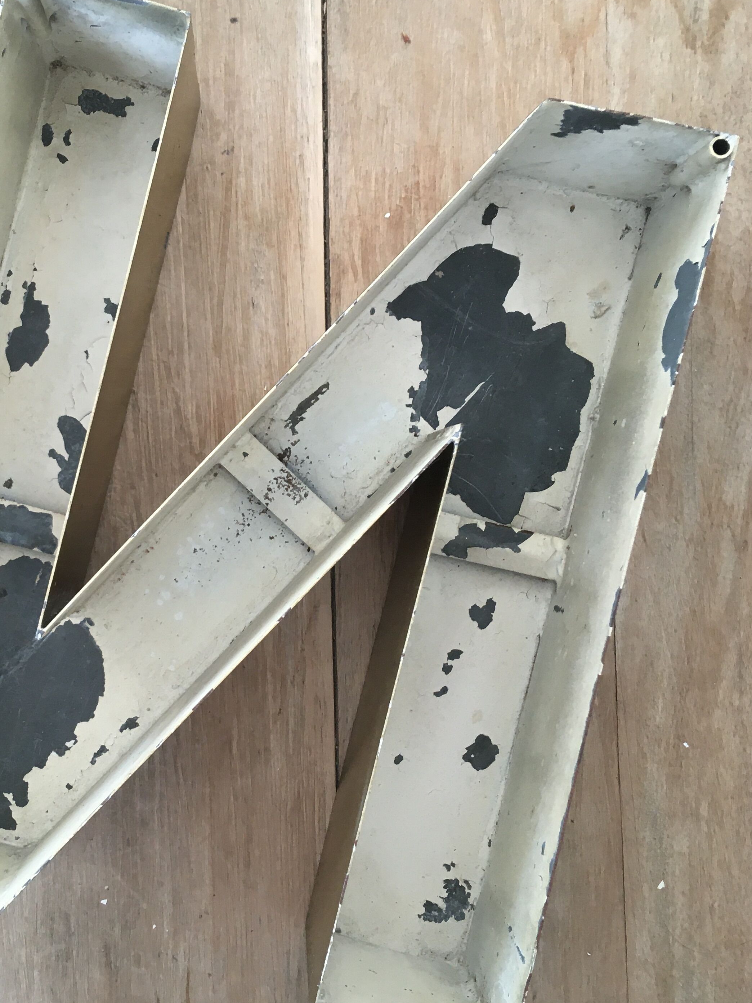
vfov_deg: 44.8
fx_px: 1217
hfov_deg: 33.9
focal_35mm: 42
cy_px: 491
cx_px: 233
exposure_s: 1/33
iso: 32
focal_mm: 4.15
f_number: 2.2
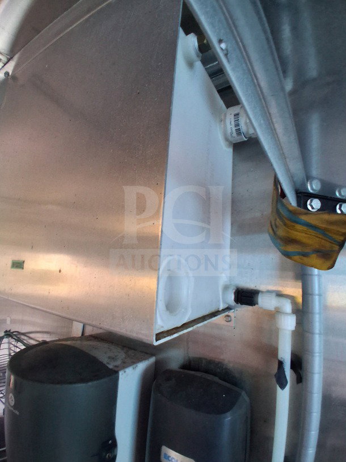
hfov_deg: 74.7
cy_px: 231
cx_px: 173
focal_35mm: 17
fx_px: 227
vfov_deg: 91.0
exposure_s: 1/24
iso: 400
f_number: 2.2
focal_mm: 1.4
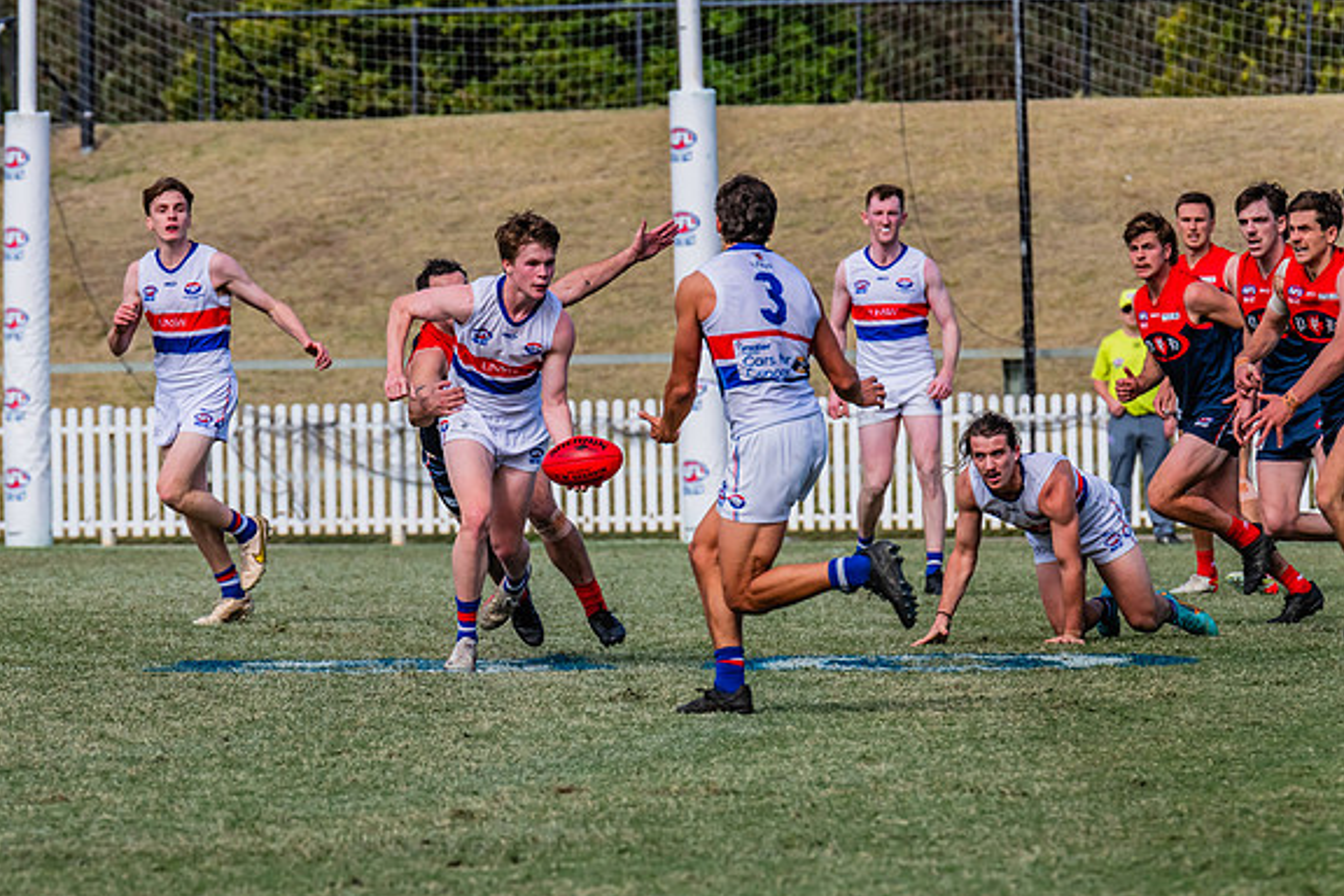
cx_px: 527
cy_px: 541
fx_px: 17471
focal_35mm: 468
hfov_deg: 4.4
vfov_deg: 2.9
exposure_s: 1/1600
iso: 800
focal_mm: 380
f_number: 9
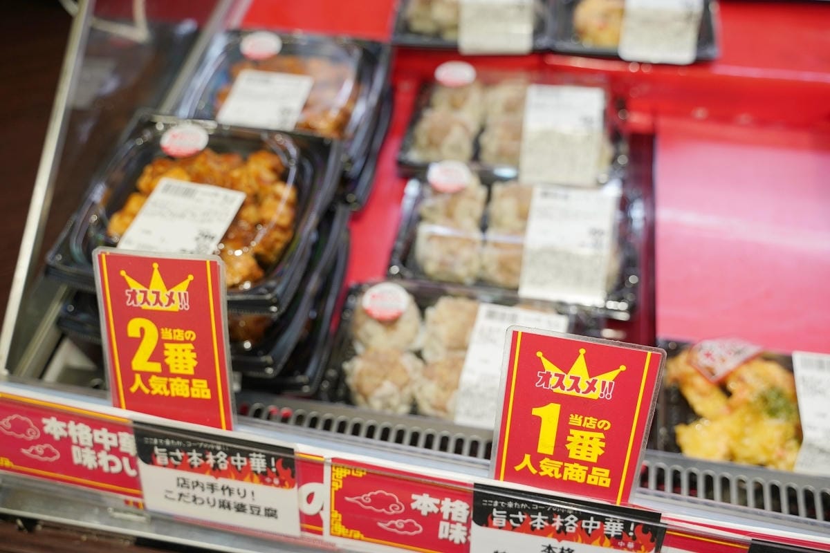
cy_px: 276
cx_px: 415
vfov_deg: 35.9
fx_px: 853
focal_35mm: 37
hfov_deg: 51.9
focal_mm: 37
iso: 320
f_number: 4
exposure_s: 1/60
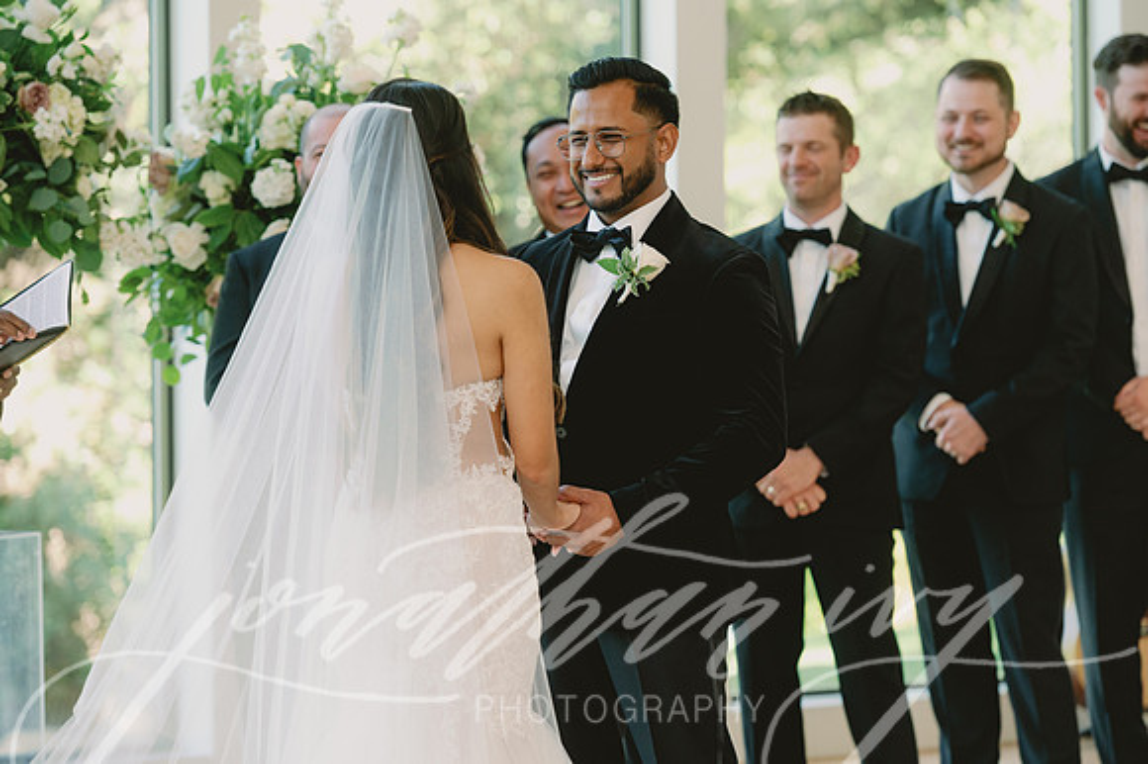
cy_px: 382
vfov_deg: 9.5
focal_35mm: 145
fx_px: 4621
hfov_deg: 14.2
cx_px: 574
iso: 640
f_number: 2.8
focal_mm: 145
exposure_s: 1/200
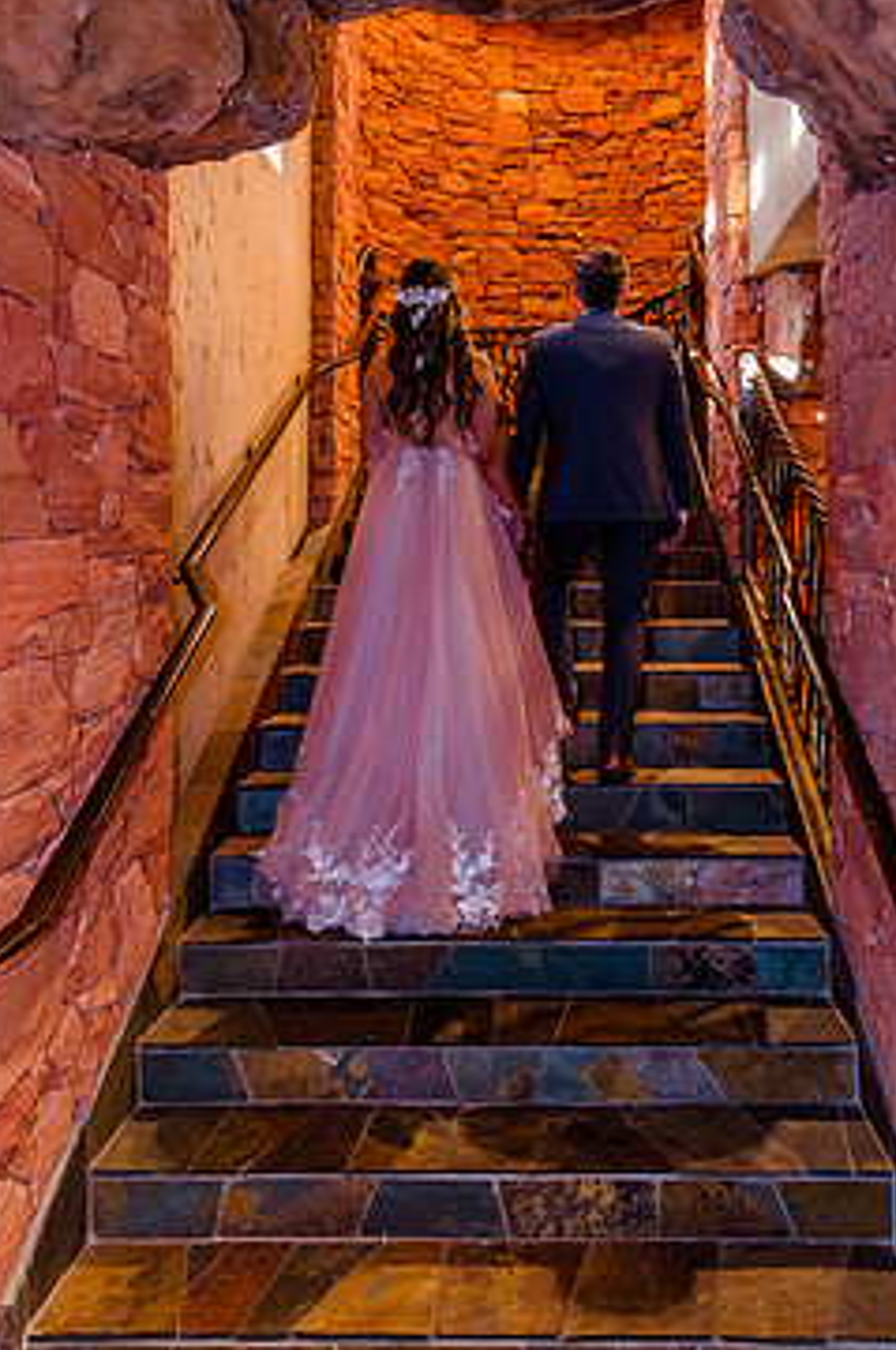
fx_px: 1123
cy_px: 529
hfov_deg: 43.3
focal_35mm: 30
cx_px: 538
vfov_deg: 61.4
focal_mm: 24
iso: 2500
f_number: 4
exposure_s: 1/80
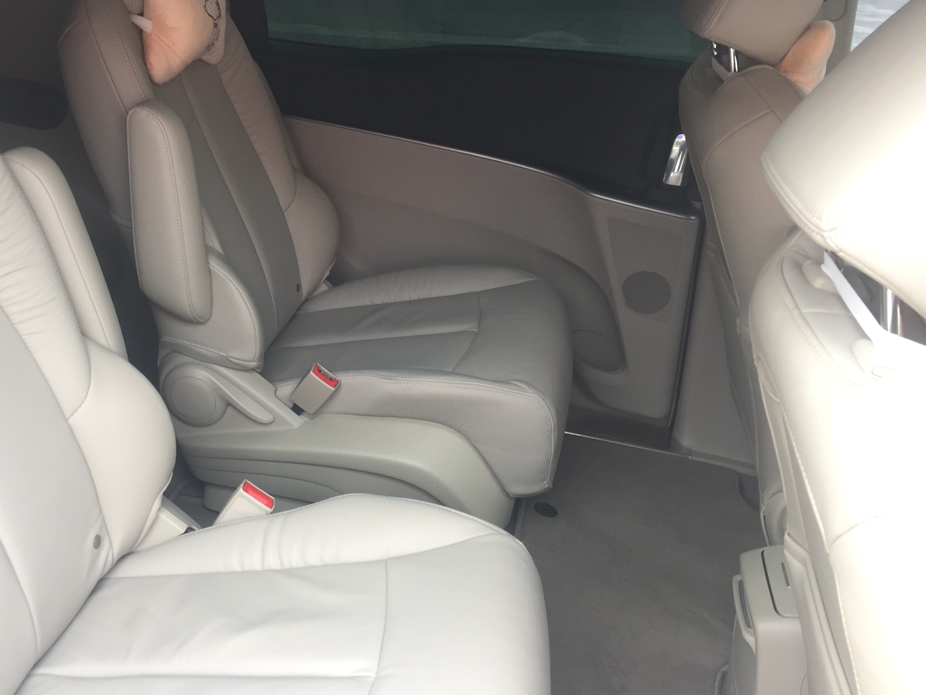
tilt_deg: -22.0
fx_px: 963
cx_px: 361
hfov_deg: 51.0
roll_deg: -4.4
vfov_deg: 39.5
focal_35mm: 36
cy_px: 275
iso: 40
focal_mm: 4.15
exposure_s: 1/60
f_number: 2.2
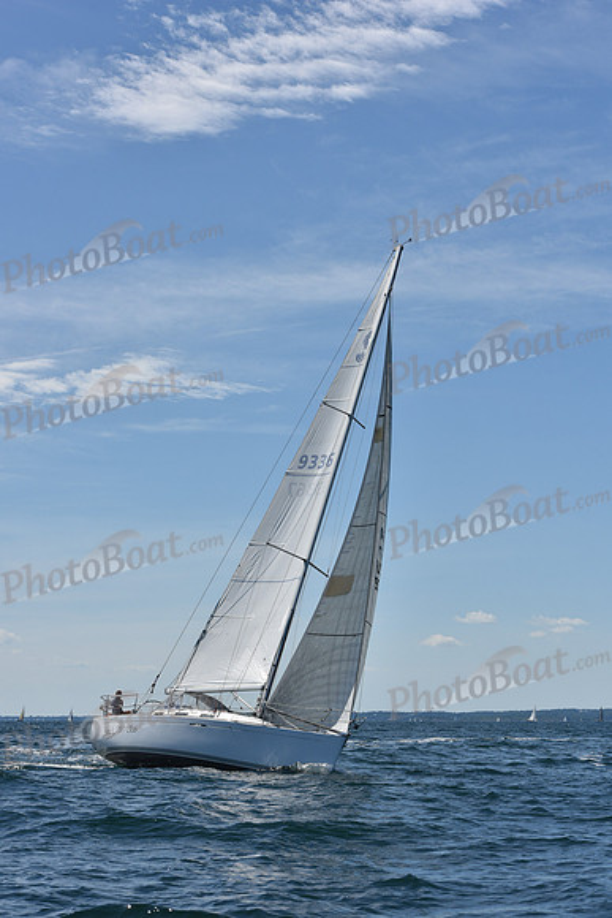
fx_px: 2166
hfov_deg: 16.1
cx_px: 306
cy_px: 459
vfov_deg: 23.9
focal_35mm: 85
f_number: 9
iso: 250
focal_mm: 85
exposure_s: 1/1600
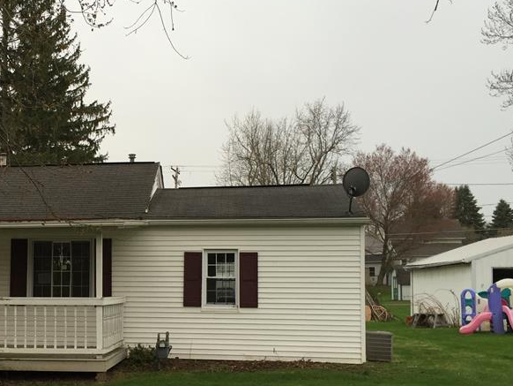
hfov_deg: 36.2
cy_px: 246
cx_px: 102
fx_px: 756
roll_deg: +0.6
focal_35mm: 51
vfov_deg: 28.5
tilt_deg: +5.3
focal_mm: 4.15
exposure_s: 1/120
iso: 40
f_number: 2.2
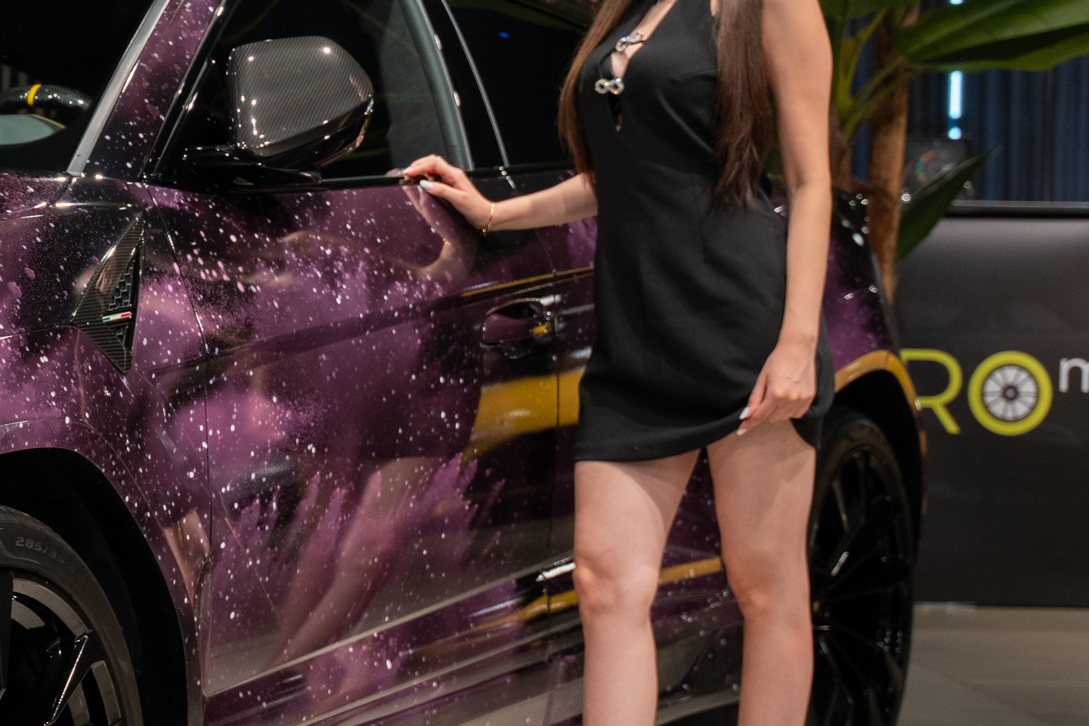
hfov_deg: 18.2
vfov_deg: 12.9
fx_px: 3206
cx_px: -237
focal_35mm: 106
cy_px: 318
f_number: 3.5
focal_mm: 38
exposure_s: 1/160
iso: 500
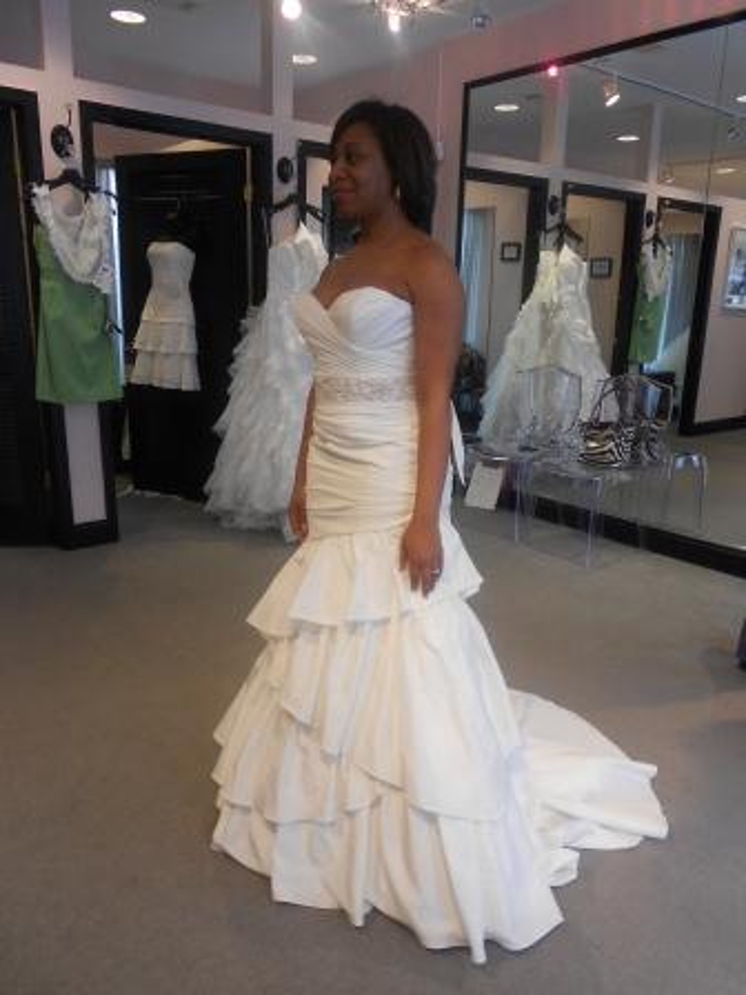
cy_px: 498
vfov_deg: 67.3
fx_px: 747
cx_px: 373
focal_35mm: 26
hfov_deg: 53.1
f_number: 3.2
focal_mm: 4.6
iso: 125
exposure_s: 1/30
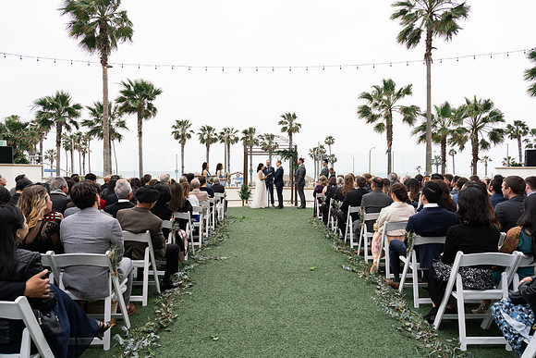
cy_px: 179
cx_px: 268
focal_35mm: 24
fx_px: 360
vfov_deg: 52.8
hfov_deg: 73.3
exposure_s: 1/320
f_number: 6.3
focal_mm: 24
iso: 160
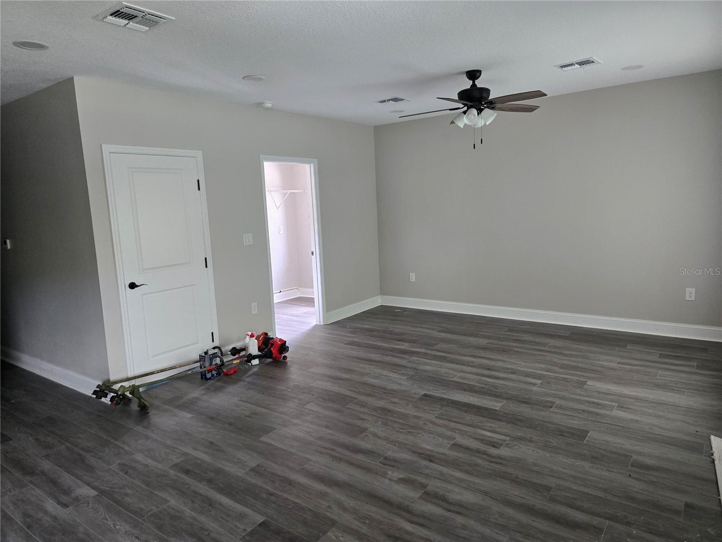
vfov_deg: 58.9
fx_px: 480
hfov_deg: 73.9
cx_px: 361
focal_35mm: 23
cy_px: 271
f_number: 1.8
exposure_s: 1/120
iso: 400
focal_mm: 5.4
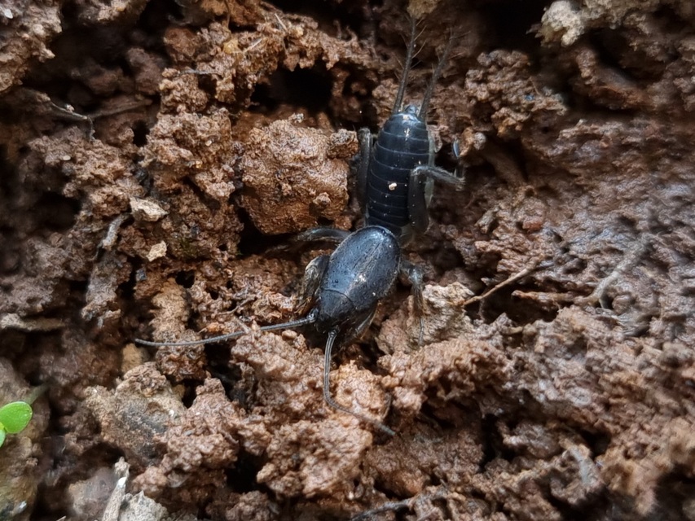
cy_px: 260
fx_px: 522
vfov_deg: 53.1
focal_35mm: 26
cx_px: 348
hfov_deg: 67.3
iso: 100
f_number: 1.8
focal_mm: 5.4
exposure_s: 1/100
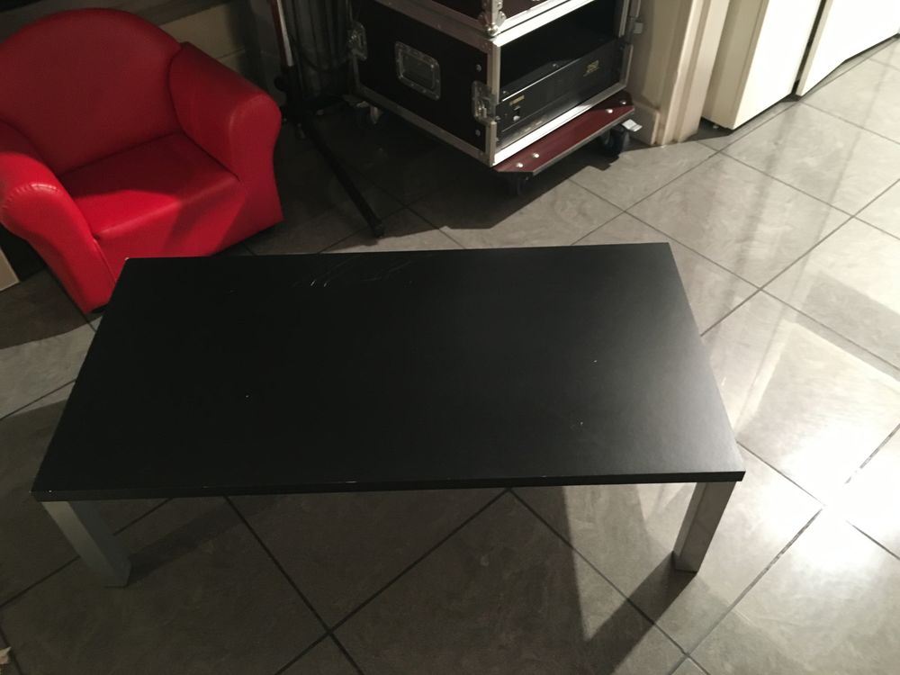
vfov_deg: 48.2
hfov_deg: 61.7
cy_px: 338
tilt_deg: -47.0
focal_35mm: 29
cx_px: 450
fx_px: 754
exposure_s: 1/17
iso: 200
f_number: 2.2
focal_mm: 4.15
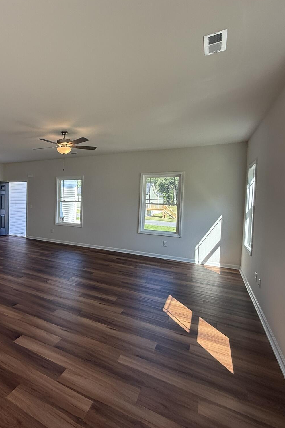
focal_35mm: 20
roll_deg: -1.1
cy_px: 208
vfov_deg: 84.0
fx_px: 237
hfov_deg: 56.0
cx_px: 44
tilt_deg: -1.0
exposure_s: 1/124
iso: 64
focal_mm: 2.22
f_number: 2.2
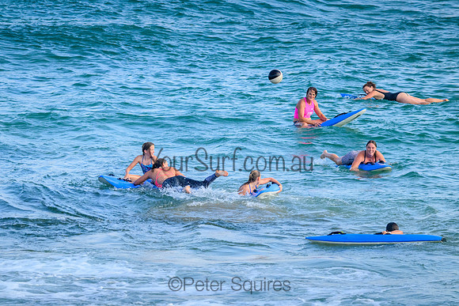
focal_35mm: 370
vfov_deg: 3.7
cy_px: 153
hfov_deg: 5.6
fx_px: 4718
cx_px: 230
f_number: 11
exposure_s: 1/2000
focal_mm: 370
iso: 2500
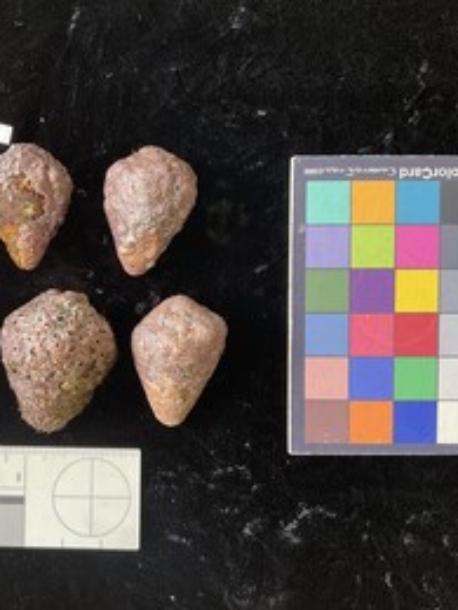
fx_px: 688
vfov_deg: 47.9
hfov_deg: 35.7
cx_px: 96
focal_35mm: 39
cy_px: 304
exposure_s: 1/120
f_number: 1.8
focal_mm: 3
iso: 64
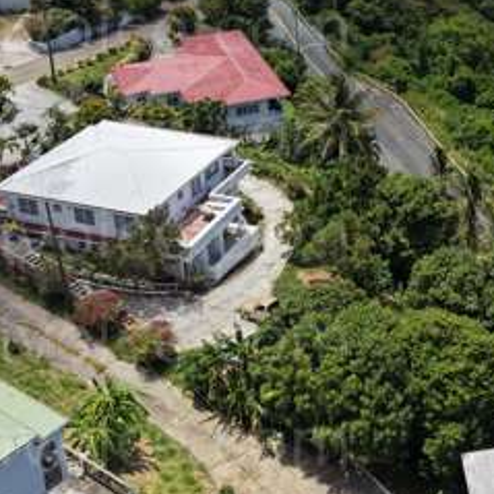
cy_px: 37
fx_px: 1033
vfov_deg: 25.9
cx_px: 508
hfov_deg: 25.4
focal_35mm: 64
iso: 290
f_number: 1.8
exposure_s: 1/8000
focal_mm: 8.67
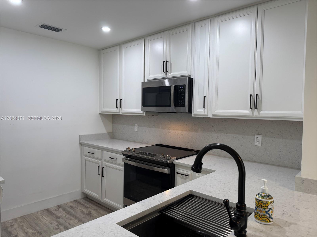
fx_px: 220
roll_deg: -1.3
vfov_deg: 56.8
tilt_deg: -3.3
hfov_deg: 71.6
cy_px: 118
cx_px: 158
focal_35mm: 24
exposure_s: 1/120
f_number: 1.78
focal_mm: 6.76
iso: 125
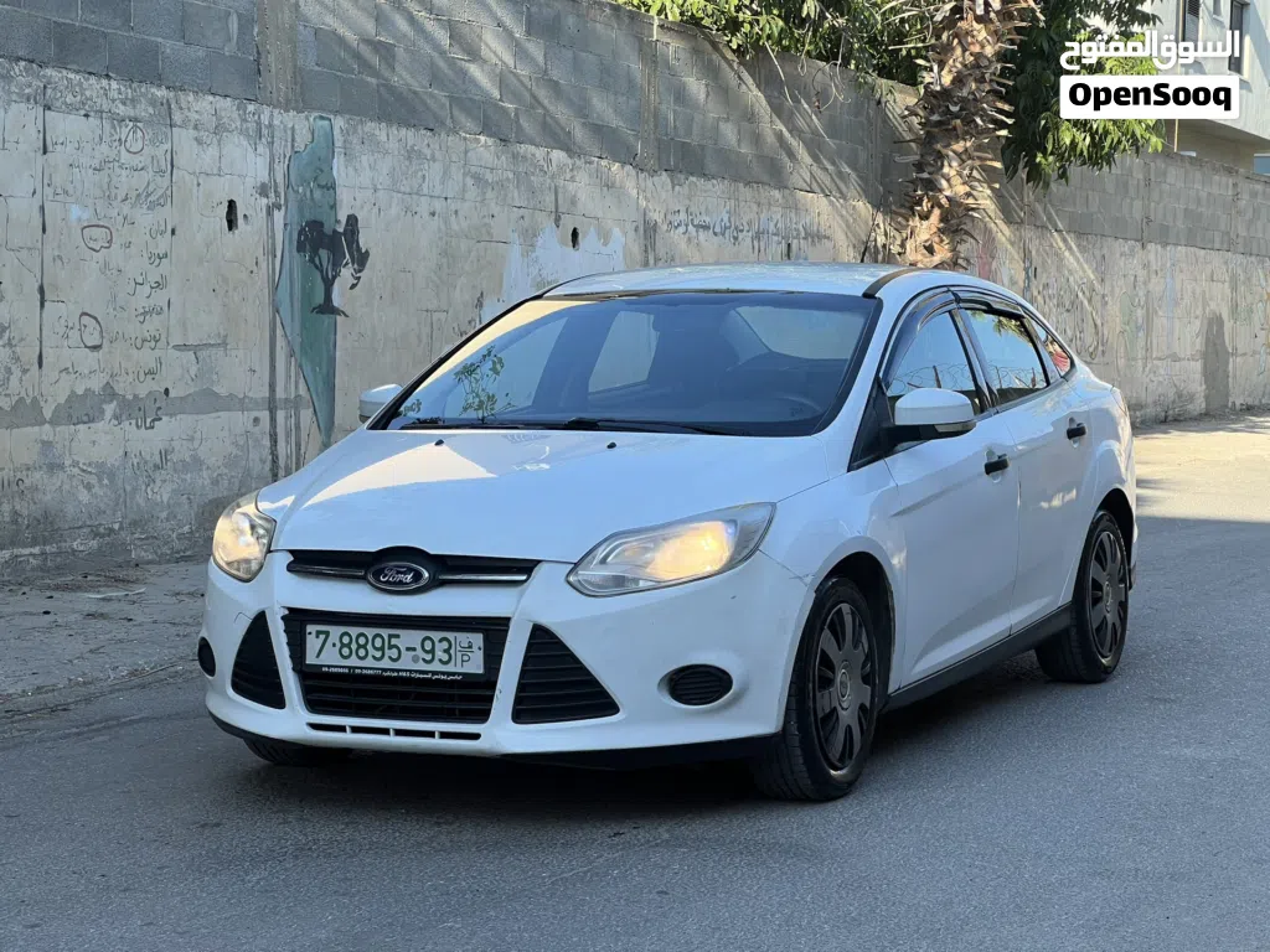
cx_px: 635
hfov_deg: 25.3
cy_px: 476
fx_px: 2825
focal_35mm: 77
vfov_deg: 19.1
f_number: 2.8
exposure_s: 1/216
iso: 32
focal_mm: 9
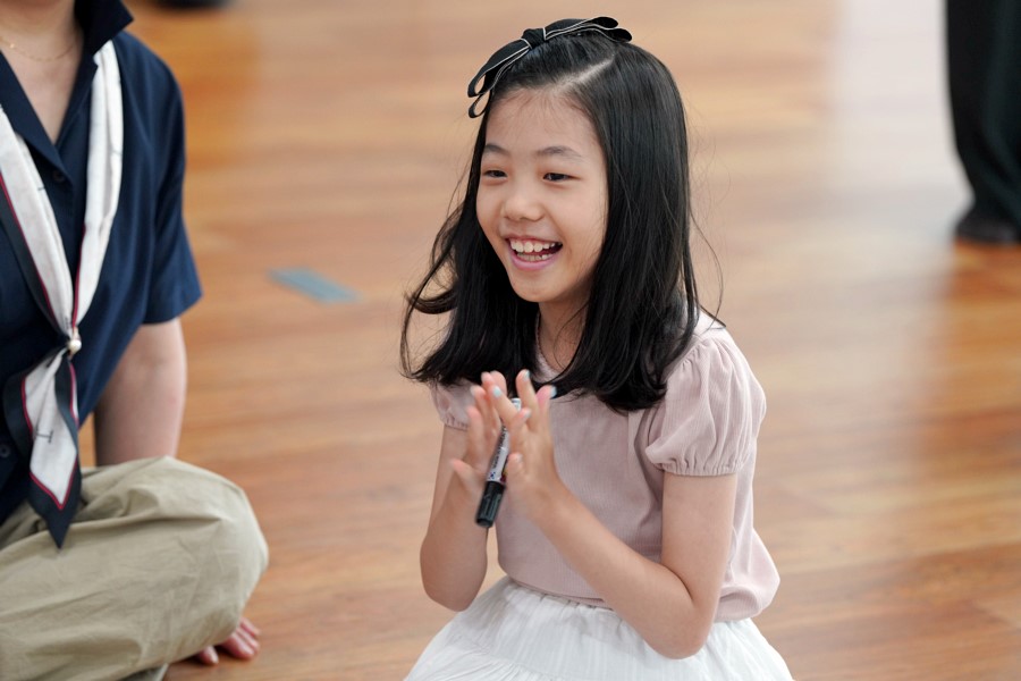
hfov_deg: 14.0
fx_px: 4169
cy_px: 340
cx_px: 510
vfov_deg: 9.3
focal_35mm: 147
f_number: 4
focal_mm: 147
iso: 1250
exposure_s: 1/160
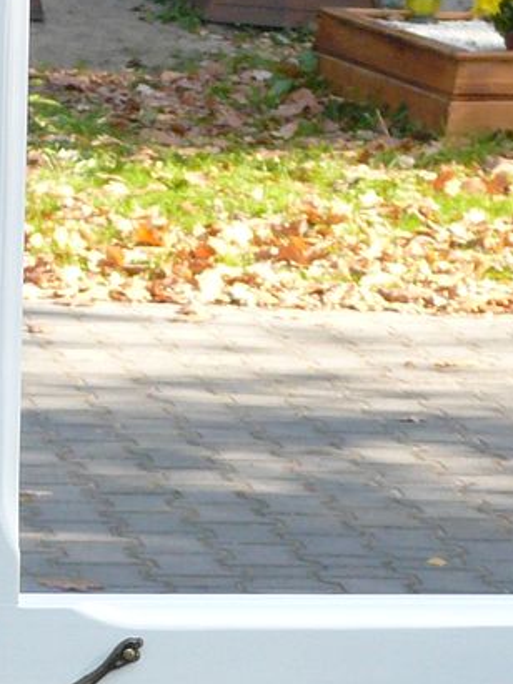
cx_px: 90
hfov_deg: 6.0
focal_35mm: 248
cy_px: 916
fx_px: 4903
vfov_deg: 7.9
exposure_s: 1/100
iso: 100
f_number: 4.3
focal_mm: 11.2
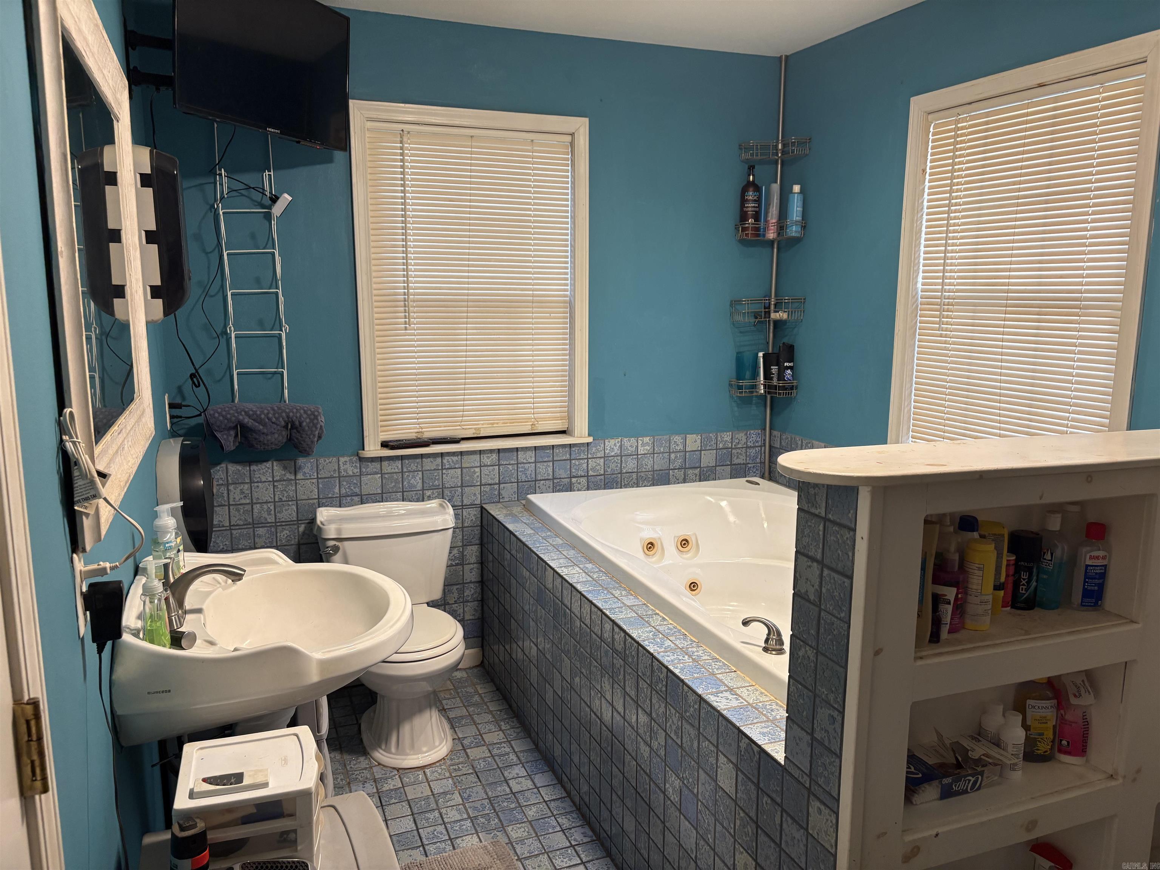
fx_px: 871
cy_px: 435
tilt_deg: -9.8
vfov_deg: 53.1
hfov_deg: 67.3
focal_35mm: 26
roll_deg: +0.2
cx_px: 580
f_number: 1.6
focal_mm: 5.96
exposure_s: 1/60
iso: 125
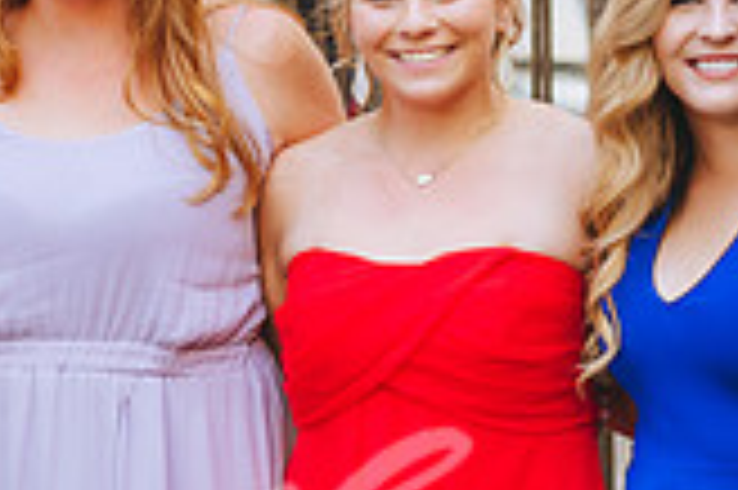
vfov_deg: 7.4
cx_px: 212
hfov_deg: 11.2
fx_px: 3768
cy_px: 175
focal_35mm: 184
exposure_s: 1/160
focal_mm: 52
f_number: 2.8
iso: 125
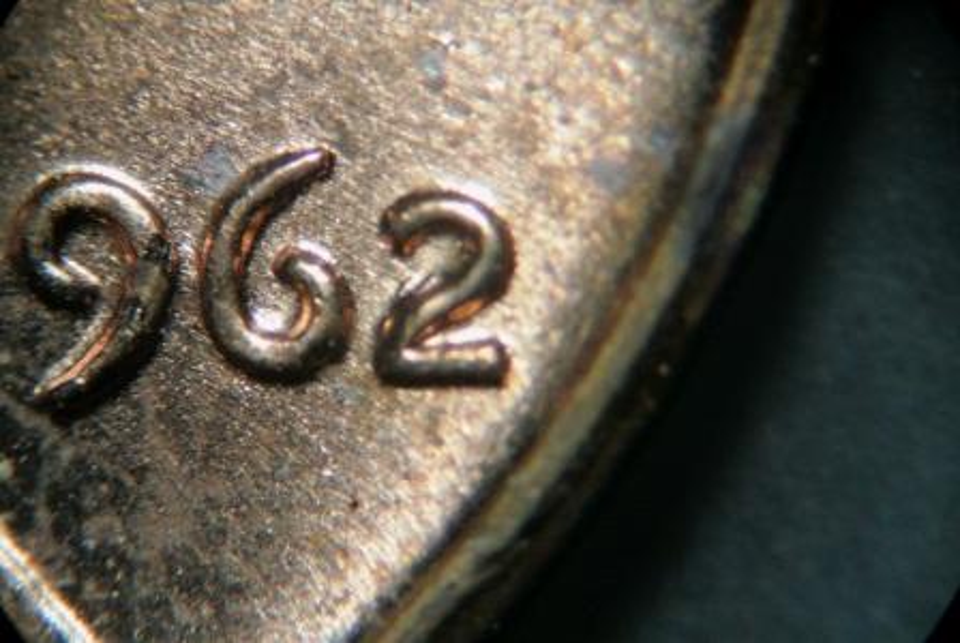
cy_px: 322
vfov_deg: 28.7
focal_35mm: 47
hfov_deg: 41.9
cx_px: 480
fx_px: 1255
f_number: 4.5
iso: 1600
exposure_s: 1/10
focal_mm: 17.5
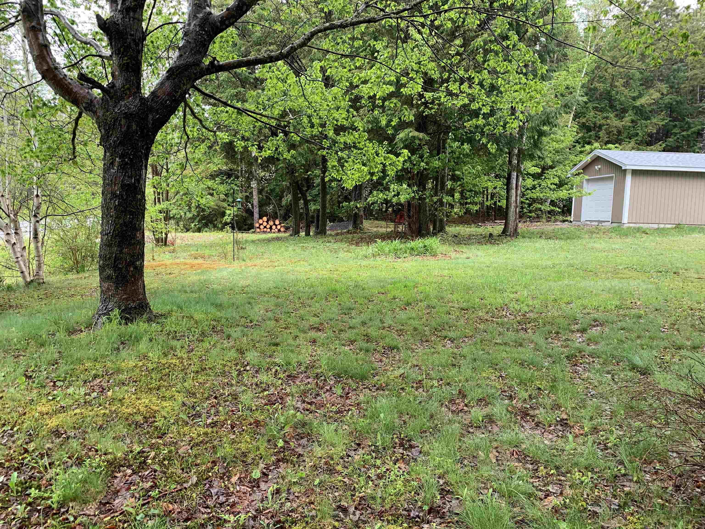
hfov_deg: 67.3
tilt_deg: -5.3
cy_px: 264
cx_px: 352
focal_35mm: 26
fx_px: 530
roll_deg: -1.8
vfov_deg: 53.1
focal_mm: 4.25
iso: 80
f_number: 1.8
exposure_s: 1/121
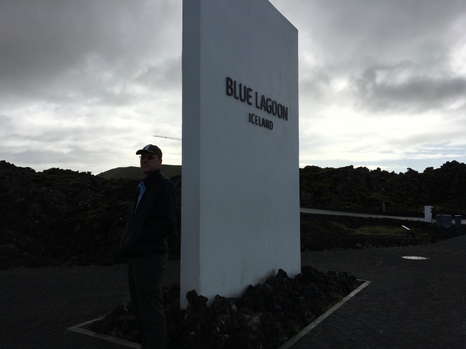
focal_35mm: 29
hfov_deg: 61.7
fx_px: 390
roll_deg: +0.6
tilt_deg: +3.8
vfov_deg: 48.2
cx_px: 233
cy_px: 174
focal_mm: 4.15
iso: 25
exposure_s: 1/3344
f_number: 2.2
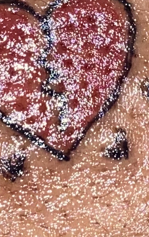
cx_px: 67
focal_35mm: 183
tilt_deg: -35.3
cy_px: -19
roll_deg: -11.6
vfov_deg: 11.3
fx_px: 1188
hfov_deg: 7.2
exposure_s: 1/4
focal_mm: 4.25
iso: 40
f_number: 1.8
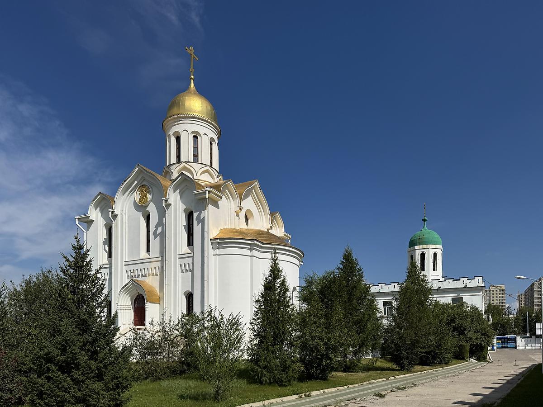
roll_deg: -0.2
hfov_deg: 71.6
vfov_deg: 56.8
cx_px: 272
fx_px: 376
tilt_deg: +15.0
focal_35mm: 24
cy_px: 204
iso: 64
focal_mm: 6.76
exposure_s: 1/12346
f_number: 1.78
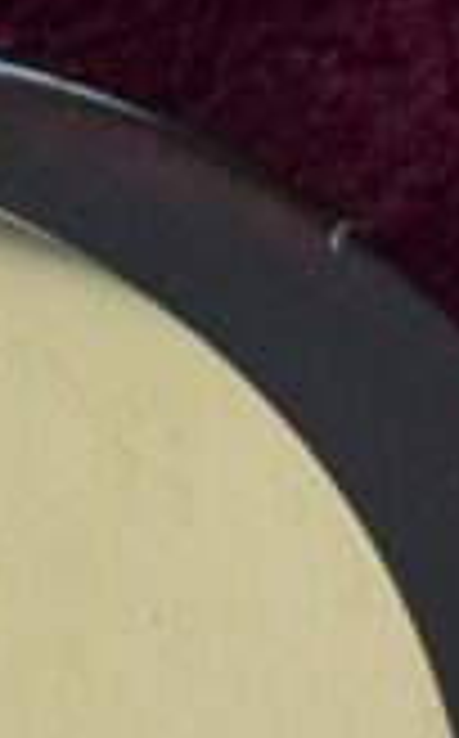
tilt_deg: -53.7
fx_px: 2912
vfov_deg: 14.4
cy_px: 430
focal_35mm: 145
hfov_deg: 9.0
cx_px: 76
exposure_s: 1/121
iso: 80
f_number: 2.2
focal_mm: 2.22
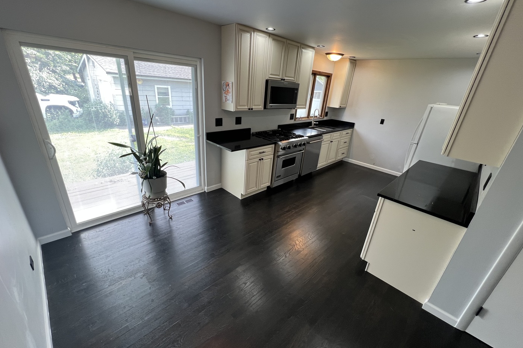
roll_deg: -4.5
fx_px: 203
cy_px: 179
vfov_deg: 81.2
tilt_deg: -25.1
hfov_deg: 104.3
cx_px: 262
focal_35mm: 14
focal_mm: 1.57
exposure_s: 1/120
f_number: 1.8
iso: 125
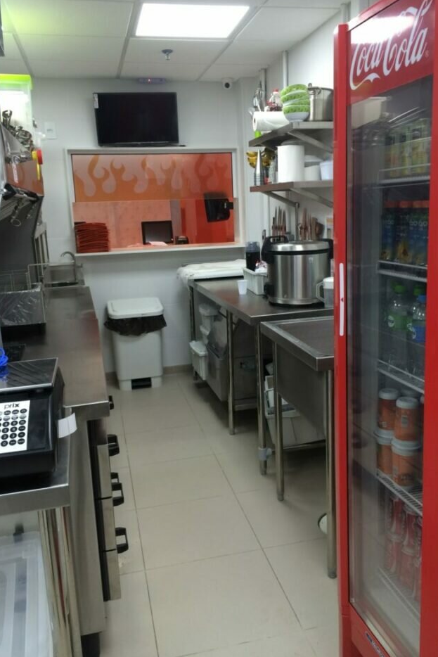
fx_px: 565
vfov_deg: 60.3
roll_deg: +3.2
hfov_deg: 42.3
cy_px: 320
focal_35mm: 31
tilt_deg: -13.9
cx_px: 238
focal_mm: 4.15
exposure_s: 1/30
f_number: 2.2
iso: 64
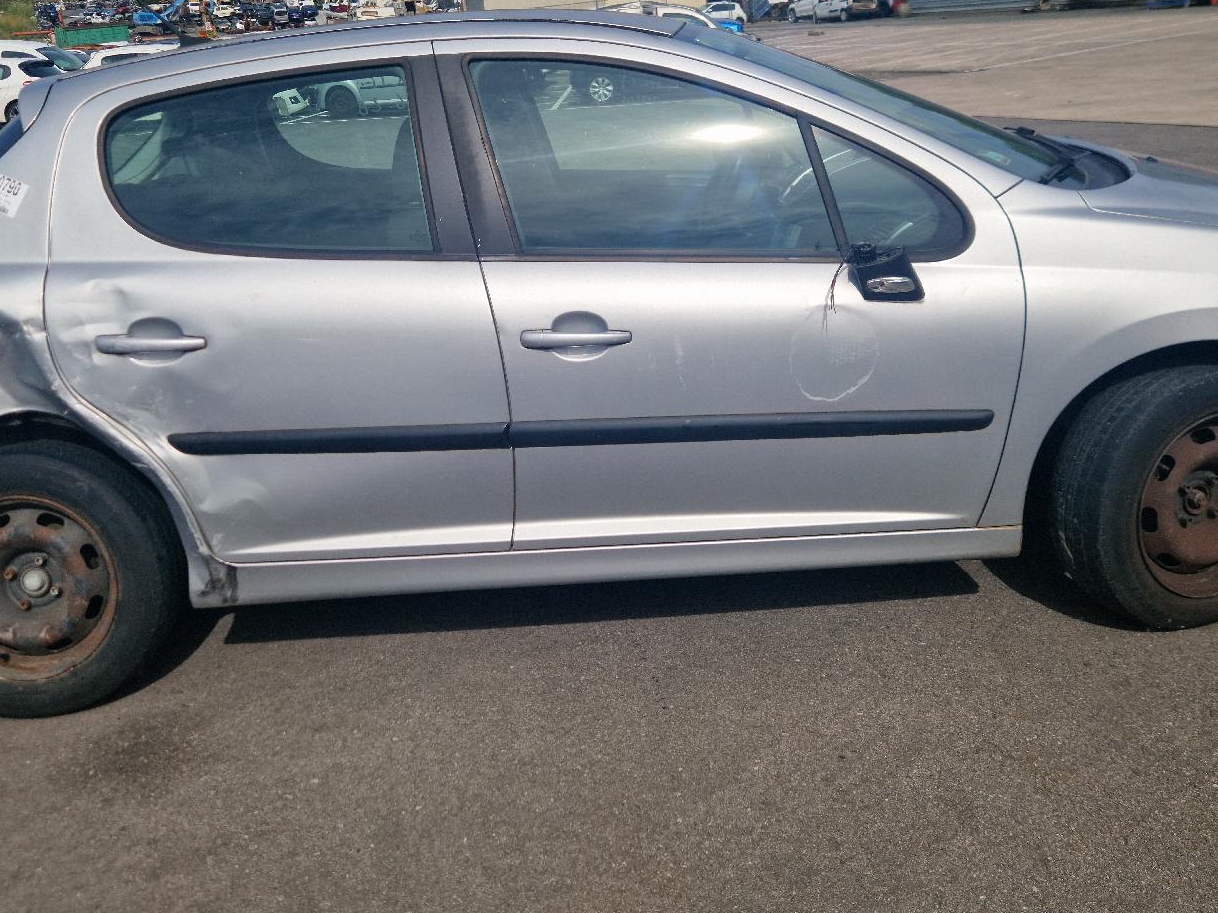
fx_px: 1196
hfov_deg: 54.0
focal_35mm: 34
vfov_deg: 41.2
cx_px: 624
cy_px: 296
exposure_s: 1/3333
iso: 50
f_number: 1.8
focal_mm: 5.4
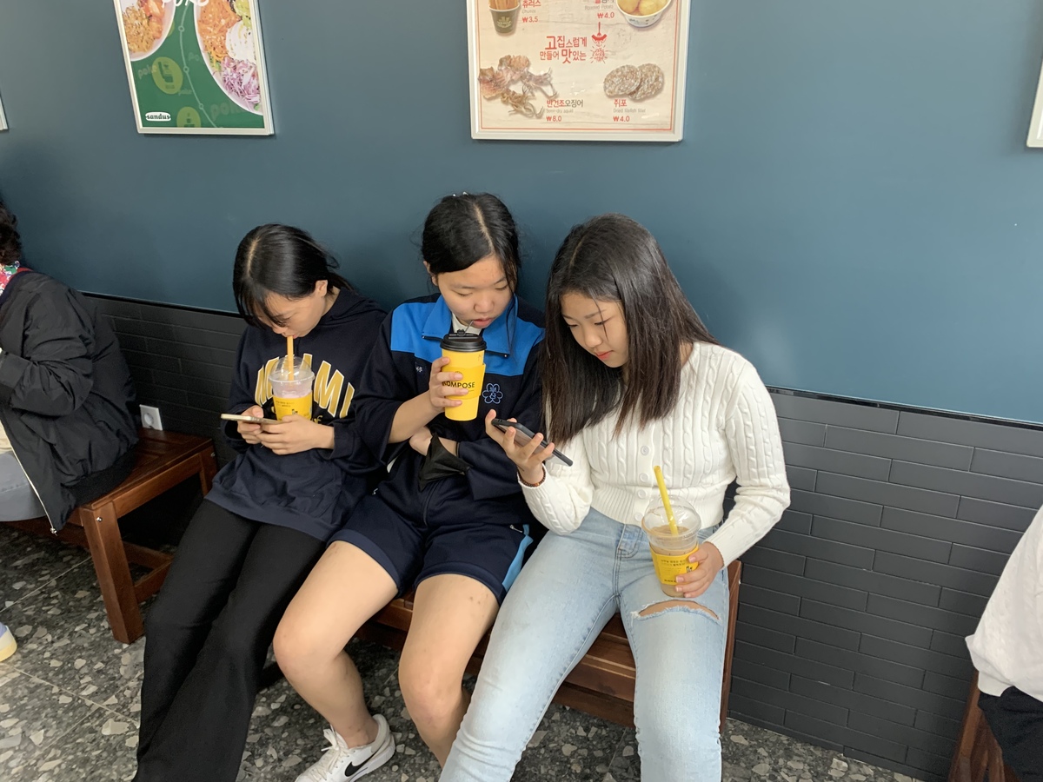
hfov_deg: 67.3
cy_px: 391
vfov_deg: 53.1
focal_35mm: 26
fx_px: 783
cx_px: 522
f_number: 1.8
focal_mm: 4.25
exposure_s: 1/60
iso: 160
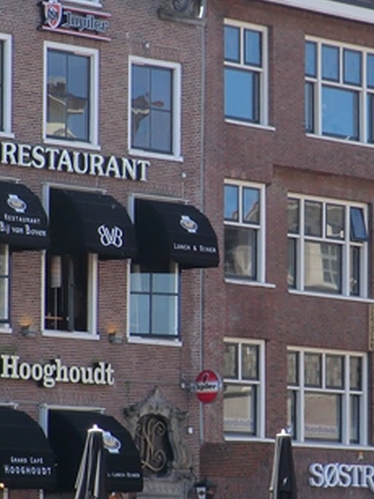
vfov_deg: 10.0
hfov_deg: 7.5
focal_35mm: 198
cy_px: 323
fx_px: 2854
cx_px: 242
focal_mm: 13.6
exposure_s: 1/160
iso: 64
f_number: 4.6
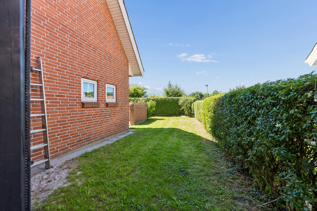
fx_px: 132
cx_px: 158
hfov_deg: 100.4
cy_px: 106
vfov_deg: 77.3
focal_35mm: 15
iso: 200
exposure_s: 1/125
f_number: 8
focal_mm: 10
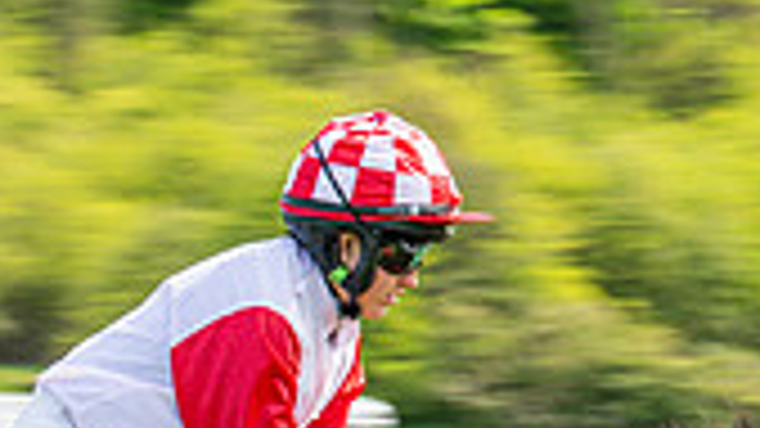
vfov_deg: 2.9
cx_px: -152
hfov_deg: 5.3
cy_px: 958
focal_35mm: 409
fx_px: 8241
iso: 100
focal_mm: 70
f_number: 9
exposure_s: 1/160
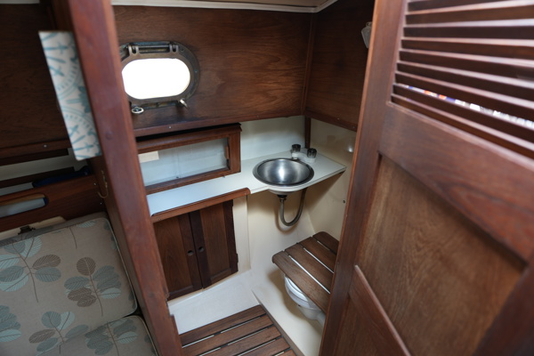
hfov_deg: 90.0
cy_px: 178
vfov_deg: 67.4
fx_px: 267
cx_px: 267
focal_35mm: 18
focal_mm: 12
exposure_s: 1/25
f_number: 2
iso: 100
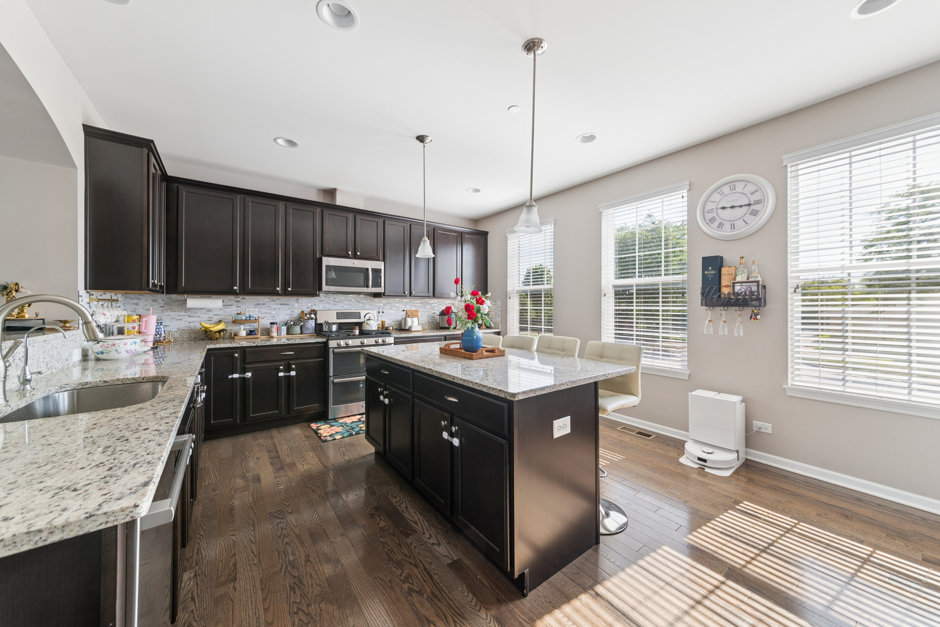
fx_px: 313
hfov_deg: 112.6
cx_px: 470
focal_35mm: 12
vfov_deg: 90.0
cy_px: 314
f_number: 10
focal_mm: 12
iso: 100
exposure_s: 1/25
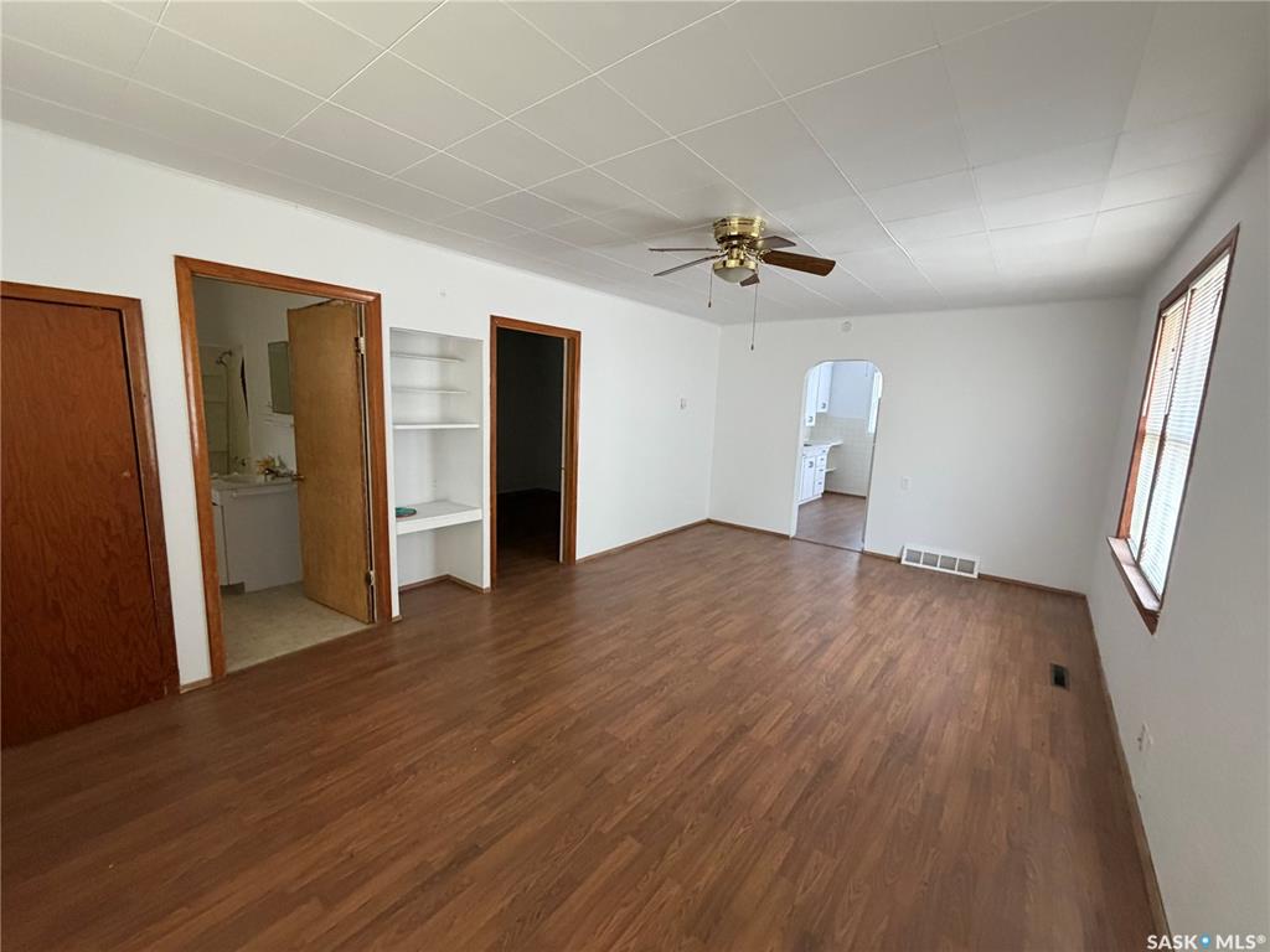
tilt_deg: -7.6
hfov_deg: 102.1
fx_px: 514
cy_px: 476
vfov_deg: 85.7
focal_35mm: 14
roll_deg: -1.8
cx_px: 635
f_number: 2.2
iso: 500
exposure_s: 1/60
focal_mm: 2.22
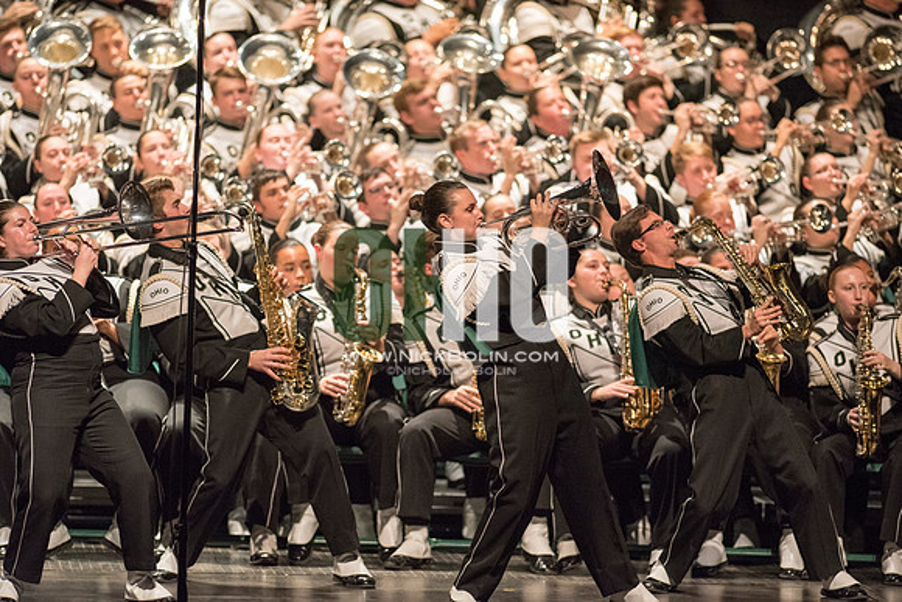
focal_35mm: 300
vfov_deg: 4.6
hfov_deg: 6.9
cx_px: 451
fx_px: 7518
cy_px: 301
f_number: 2.8
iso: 4000
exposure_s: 1/500
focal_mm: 300
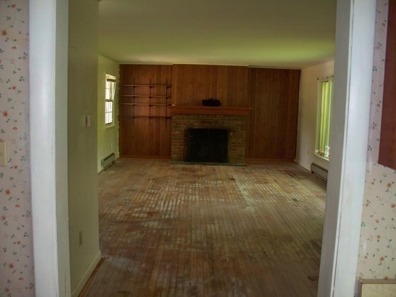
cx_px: 198
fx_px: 400
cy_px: 148
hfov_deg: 52.6
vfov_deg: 40.7
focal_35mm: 35
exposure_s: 1/30
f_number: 2.8
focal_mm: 7.54
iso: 200
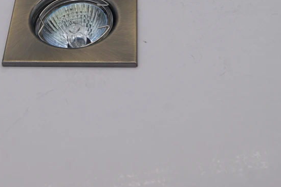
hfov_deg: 24.6
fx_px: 639
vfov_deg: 16.4
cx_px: 88
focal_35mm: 82
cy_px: 21
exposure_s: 1/80
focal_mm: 30
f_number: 11
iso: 100
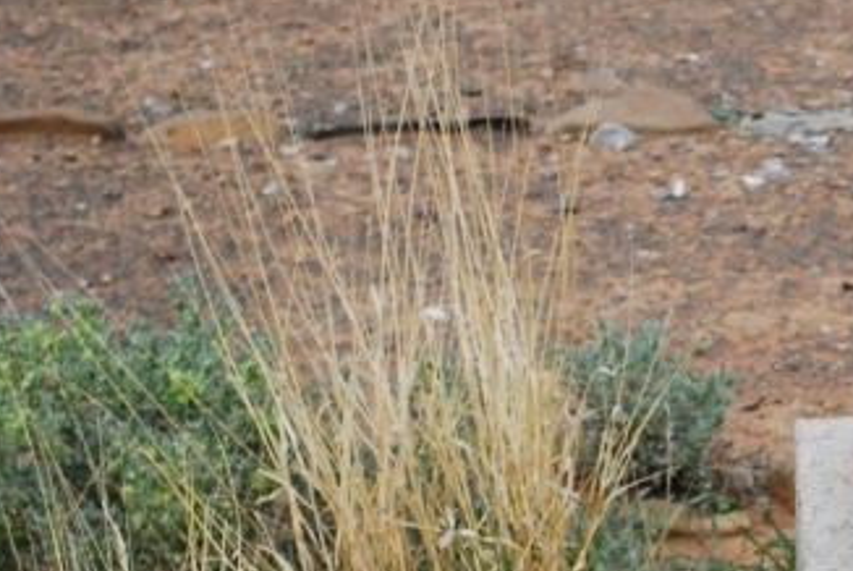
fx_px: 4696
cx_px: 1130
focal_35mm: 198
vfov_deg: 7.0
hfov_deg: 10.2
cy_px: 337
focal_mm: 42
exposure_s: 1/4000
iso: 800
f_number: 5.6
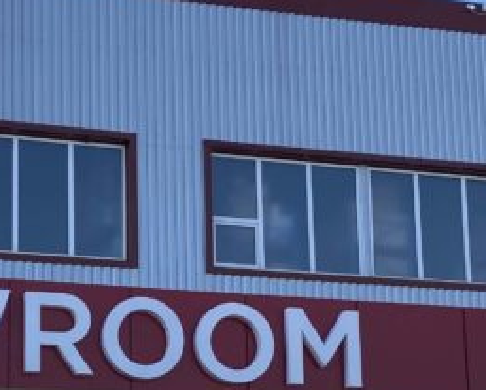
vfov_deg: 15.0
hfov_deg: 18.8
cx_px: 115
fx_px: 1454
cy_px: 379
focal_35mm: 101
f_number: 1.8
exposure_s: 1/1346
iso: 32
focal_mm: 4.25
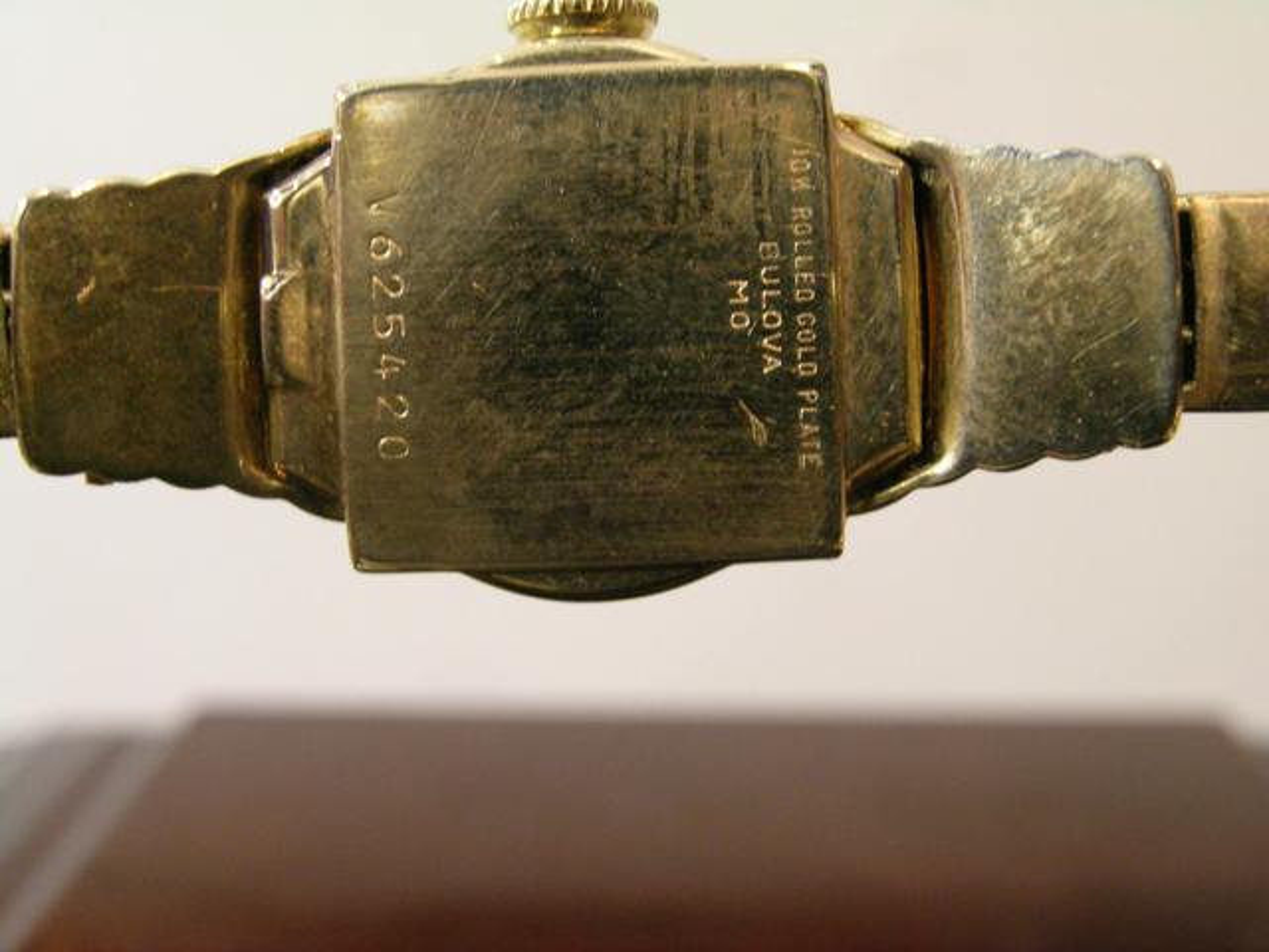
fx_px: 1686
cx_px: 634
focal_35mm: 46
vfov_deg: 31.5
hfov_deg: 41.2
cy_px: 476
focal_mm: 9.5
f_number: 5.9
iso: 191
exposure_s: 1/3.8
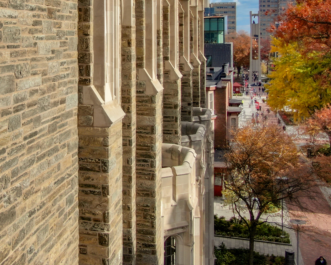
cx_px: 59
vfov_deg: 27.5
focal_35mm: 54
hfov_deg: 33.6
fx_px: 529
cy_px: 51
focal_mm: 5.22
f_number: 3.1
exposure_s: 1/1000
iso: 100
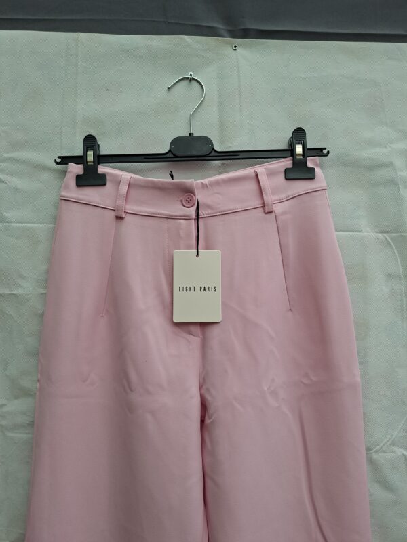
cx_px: 204
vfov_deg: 73.9
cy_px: 271
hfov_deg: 58.9
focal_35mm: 23
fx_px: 361
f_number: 1.8
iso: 50
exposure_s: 1/152
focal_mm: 5.54
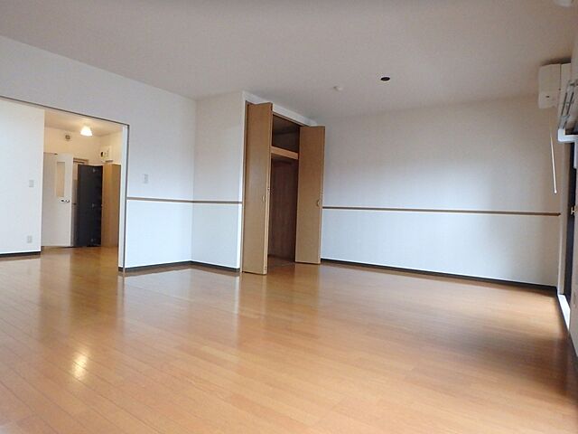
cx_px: 289
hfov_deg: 79.0
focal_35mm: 21
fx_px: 351
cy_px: 217
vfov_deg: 63.4
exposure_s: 1/30
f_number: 3.5
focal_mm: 3.7
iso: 800
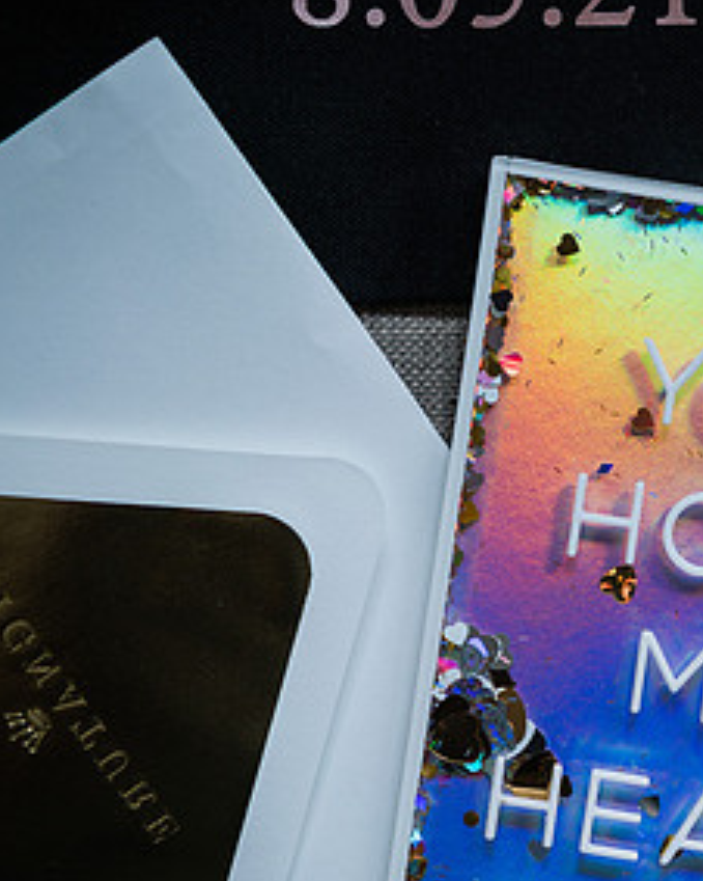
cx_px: 694
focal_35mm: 106
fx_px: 2760
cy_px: 487
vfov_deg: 18.1
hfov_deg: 14.3
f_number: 2
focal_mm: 55
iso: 160
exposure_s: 1/125
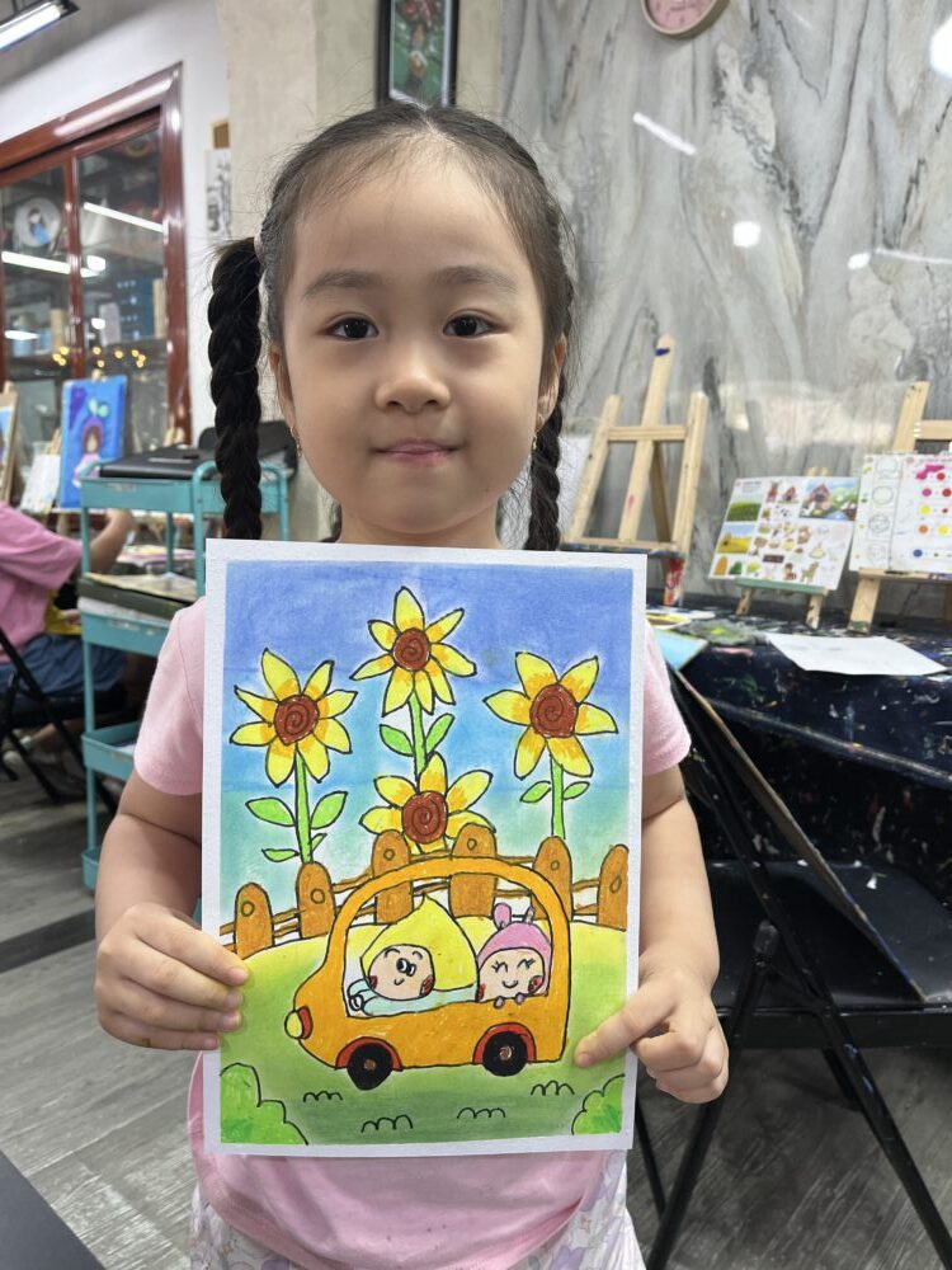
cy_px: 635
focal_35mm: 26
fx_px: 953
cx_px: 476
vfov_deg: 67.3
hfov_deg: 53.1
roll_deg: -0.3
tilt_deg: -10.3
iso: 100
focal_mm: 5.1
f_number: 1.6
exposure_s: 1/100
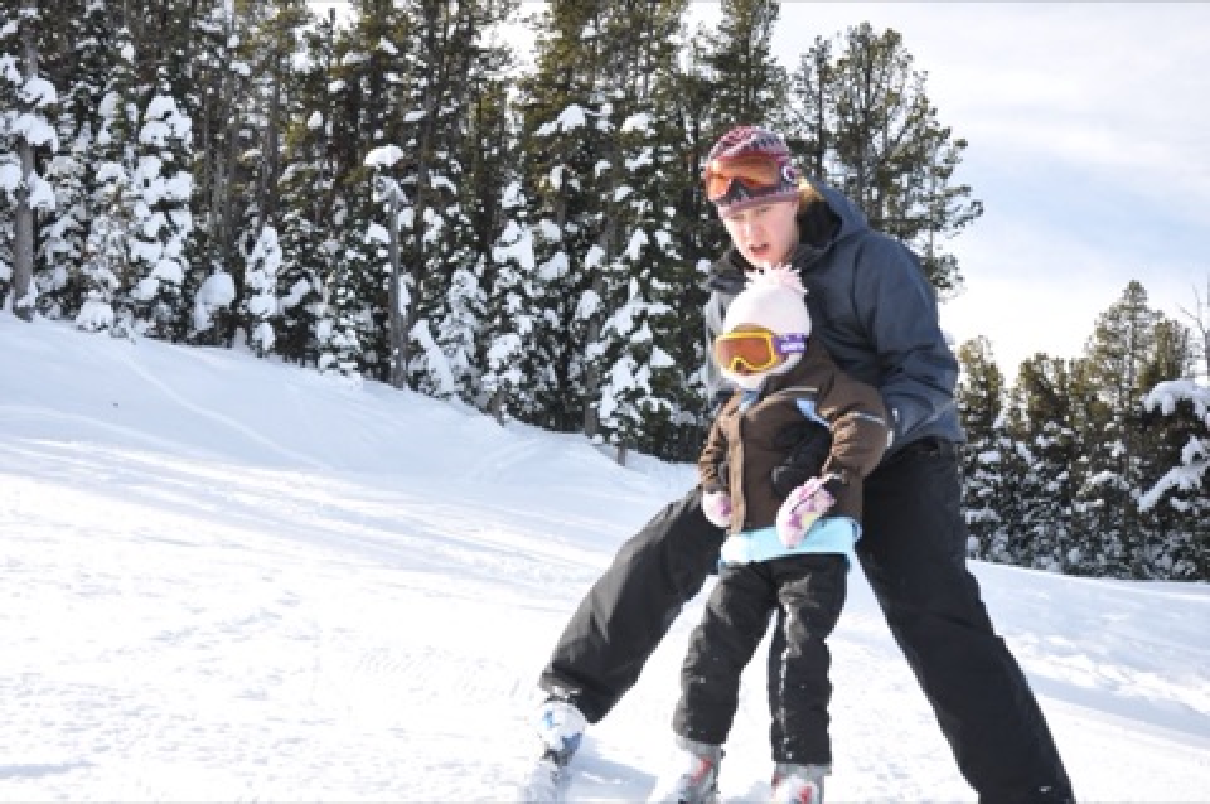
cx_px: 605
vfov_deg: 22.6
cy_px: 402
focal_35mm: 60
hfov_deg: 33.4
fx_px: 2015
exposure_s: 1/250
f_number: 8
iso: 200
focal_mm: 40
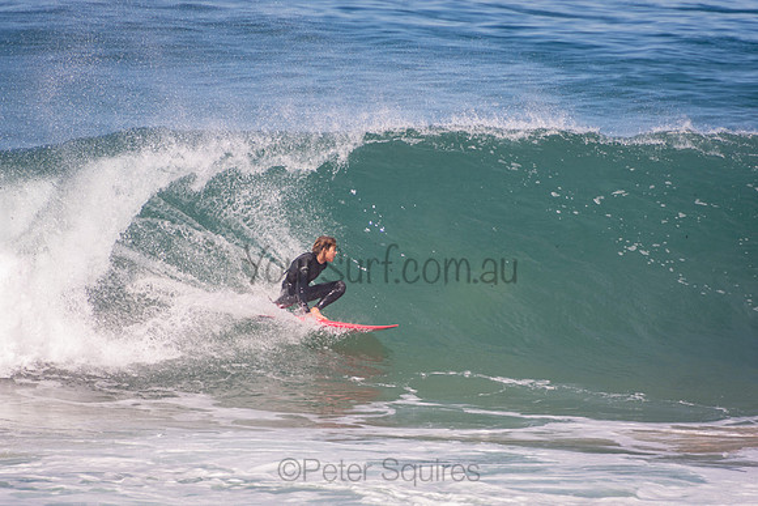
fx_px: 12636
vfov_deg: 2.3
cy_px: 253
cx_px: 379
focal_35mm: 600
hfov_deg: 3.4
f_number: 5.6
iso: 250
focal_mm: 400
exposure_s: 1/1250
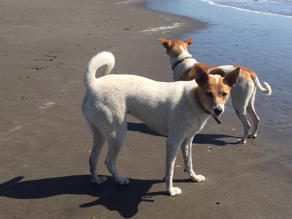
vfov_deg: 31.5
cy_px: 90
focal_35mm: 46
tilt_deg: -13.6
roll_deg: -0.6
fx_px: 388
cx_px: 201
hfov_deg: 40.6
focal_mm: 4.15
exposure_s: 1/2825
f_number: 2.2
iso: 32
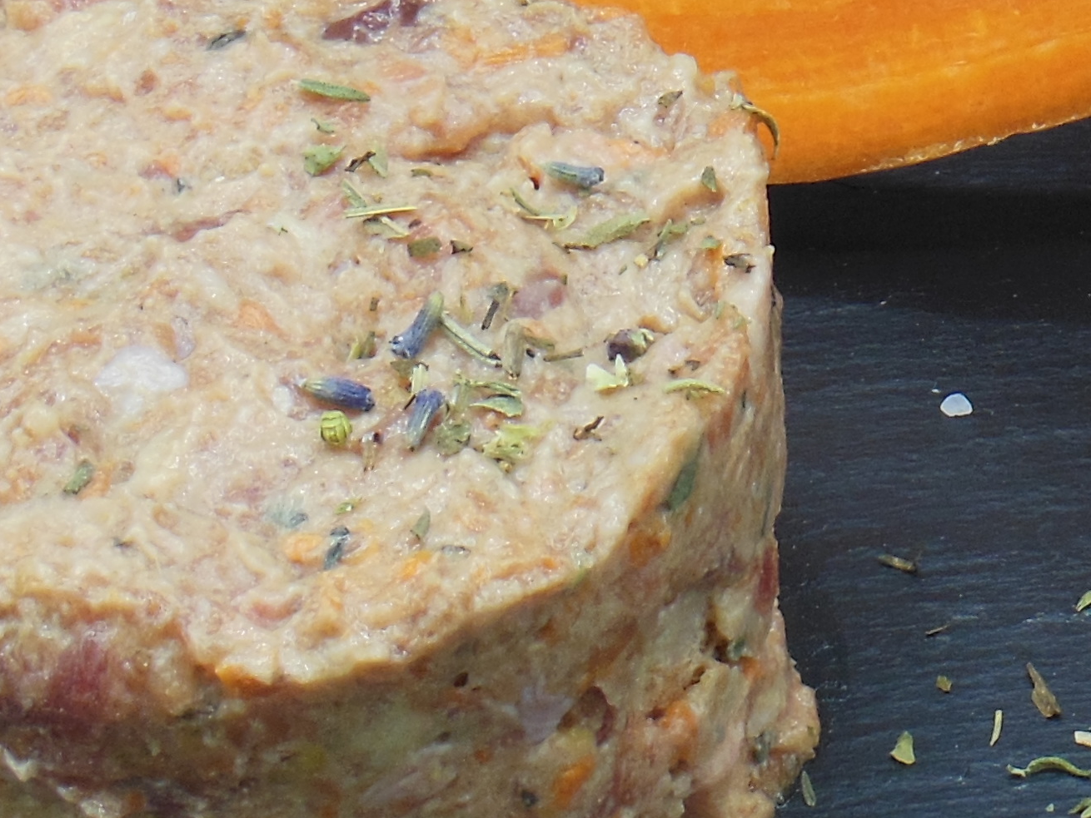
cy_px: -171
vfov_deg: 7.0
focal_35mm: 211
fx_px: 6651
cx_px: 1118
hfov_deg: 9.3
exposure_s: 1/80
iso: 125
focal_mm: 10.7
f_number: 5
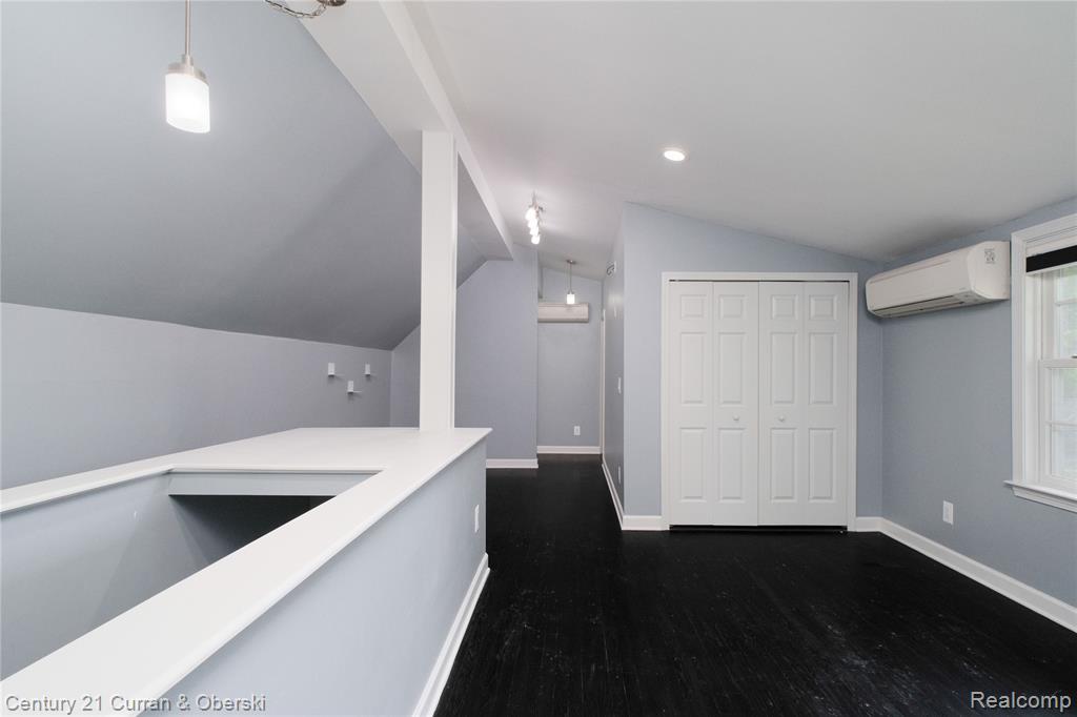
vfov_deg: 70.4
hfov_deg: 93.3
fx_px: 508
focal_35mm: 17
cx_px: 538
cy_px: 358
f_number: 6.4
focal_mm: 11.1
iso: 800
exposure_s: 1/250
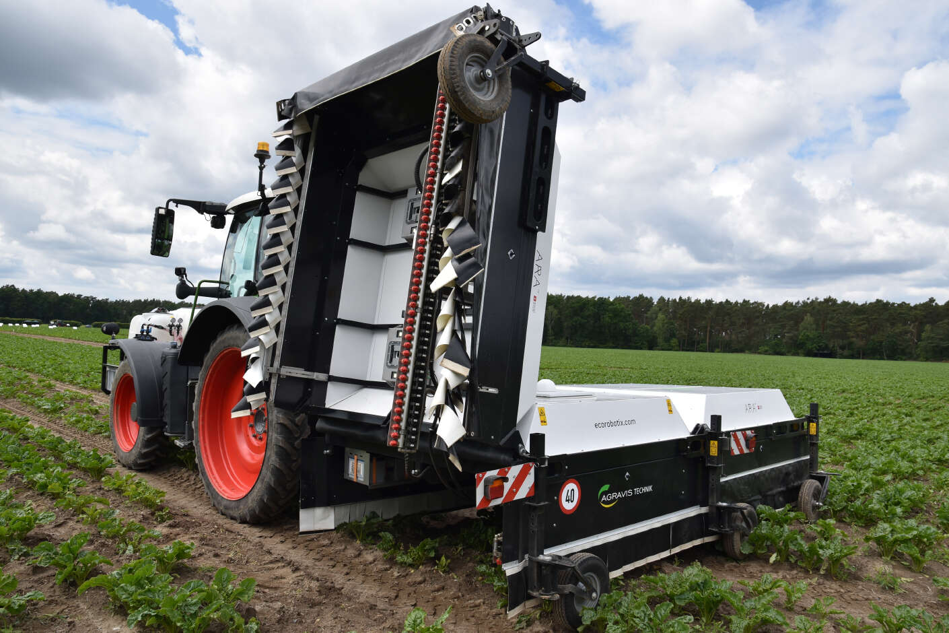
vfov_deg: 50.4
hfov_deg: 70.4
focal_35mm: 26
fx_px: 672
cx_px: 474
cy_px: 316
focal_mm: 17
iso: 100
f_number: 8
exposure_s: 1/250
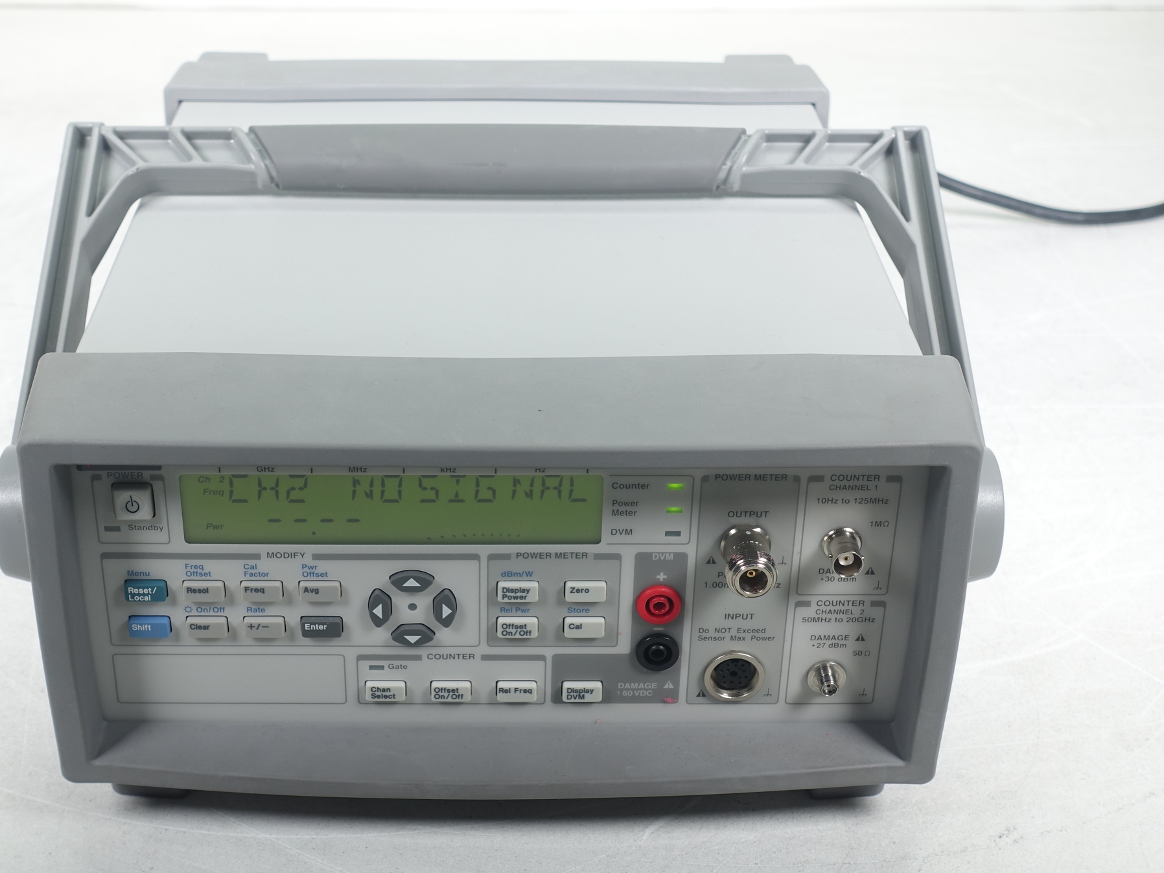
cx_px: 507
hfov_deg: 33.7
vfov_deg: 25.7
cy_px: 436
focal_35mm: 57
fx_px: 1917
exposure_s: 1/100
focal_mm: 18.89
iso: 125
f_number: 4
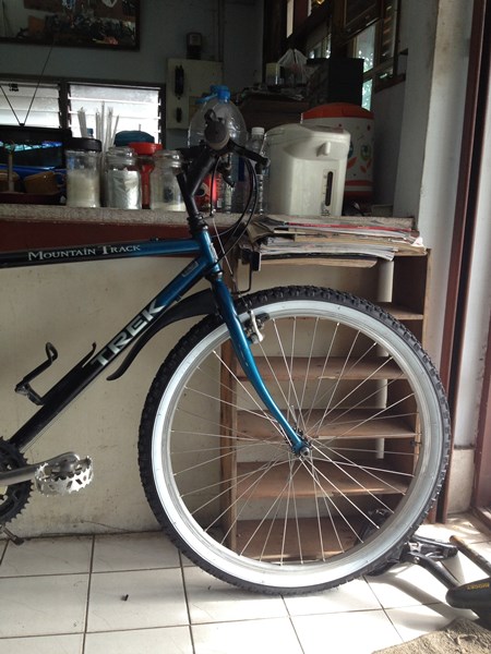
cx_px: 246
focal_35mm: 35
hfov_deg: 40.7
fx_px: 662
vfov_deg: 52.6
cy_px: 327
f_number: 2.4
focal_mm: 4.28
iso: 80
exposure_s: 1/120
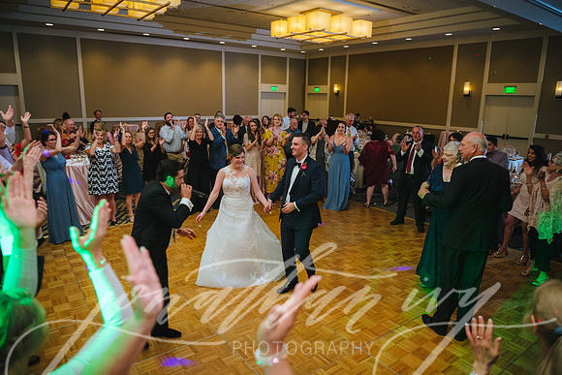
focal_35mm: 24
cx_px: 281
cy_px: 188
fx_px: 375
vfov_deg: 53.2
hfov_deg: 73.7
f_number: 2.8
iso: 1250
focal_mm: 24
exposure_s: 1/80
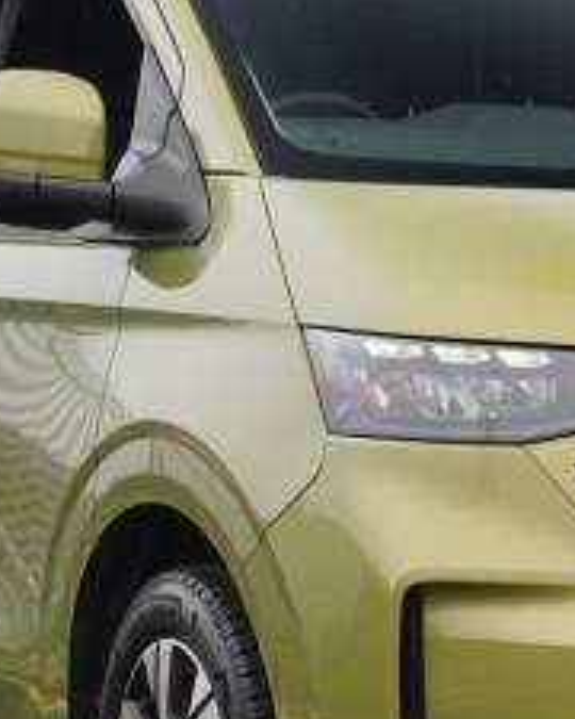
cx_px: 511
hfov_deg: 8.4
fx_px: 3914
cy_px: 470
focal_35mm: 184
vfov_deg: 10.5
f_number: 5.6
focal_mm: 46
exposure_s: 1/90
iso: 320
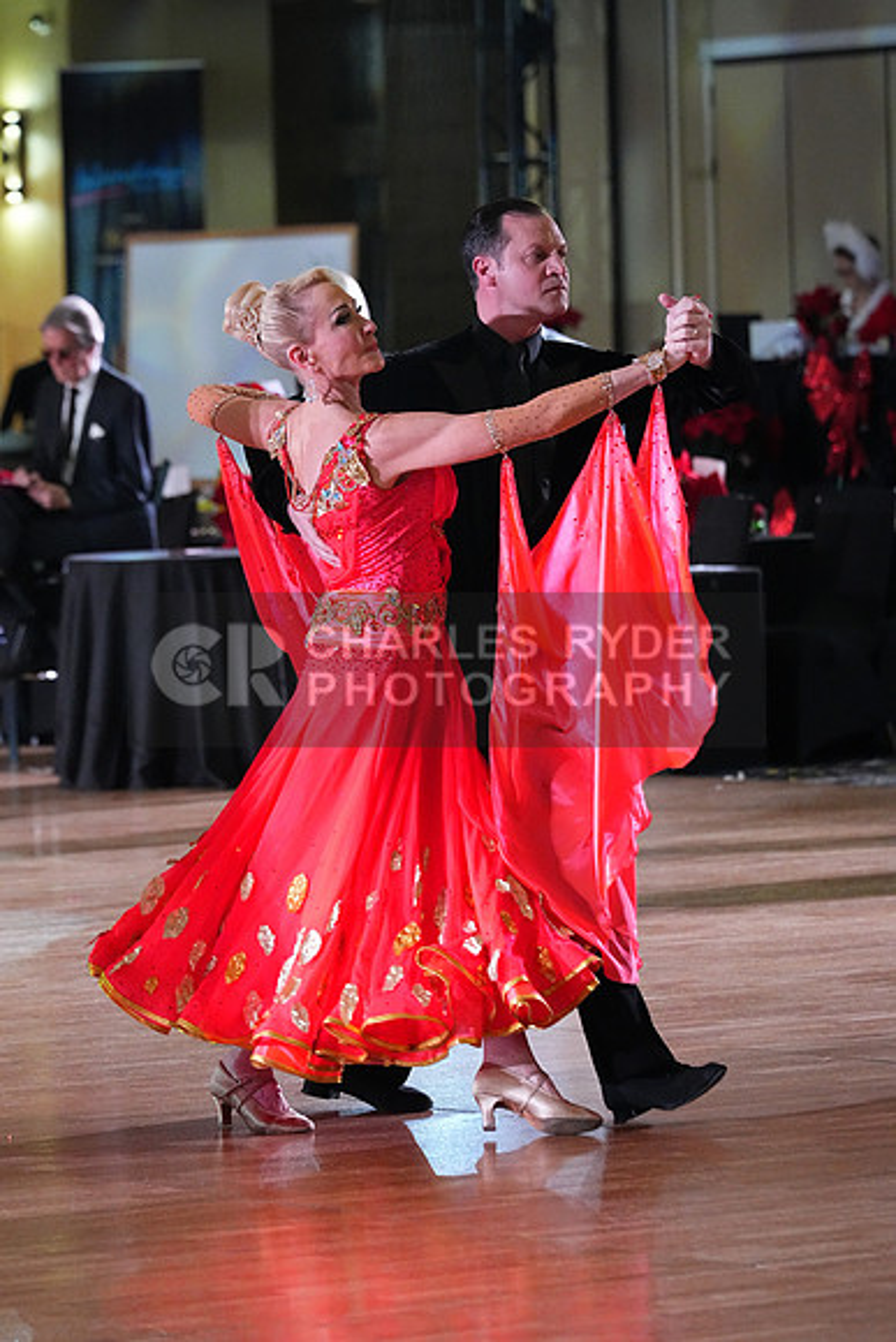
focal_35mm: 200
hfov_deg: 6.9
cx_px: 448
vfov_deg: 10.3
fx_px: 7462
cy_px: 671
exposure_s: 1/400
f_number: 5.6
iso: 10000
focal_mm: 200
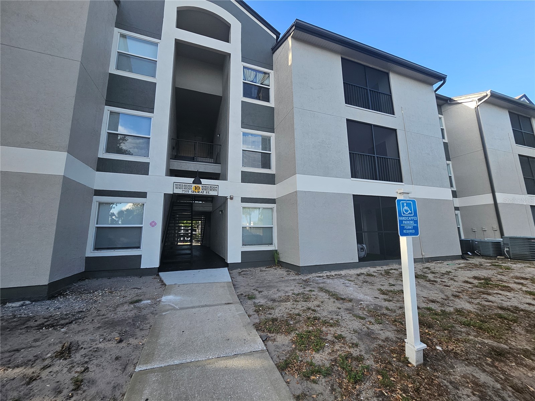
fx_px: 201
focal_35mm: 13
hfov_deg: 106.2
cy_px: 200
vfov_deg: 89.9
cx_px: 268
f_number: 2.2
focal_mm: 1.74
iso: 32
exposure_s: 1/179
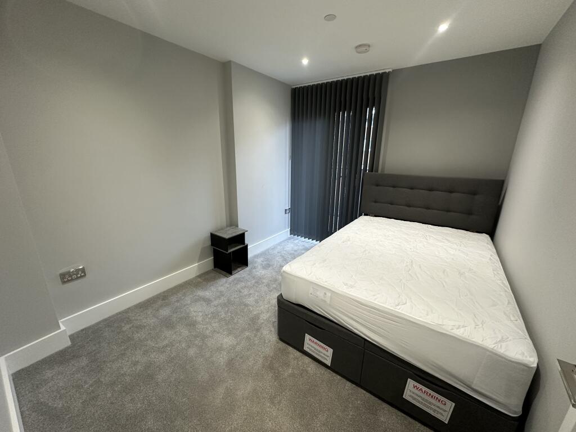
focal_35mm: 14
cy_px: 216
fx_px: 233
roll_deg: +0.0
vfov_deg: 85.7
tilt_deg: -15.2
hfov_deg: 102.1
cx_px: 288
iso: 250
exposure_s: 1/100
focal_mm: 2.22
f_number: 2.2
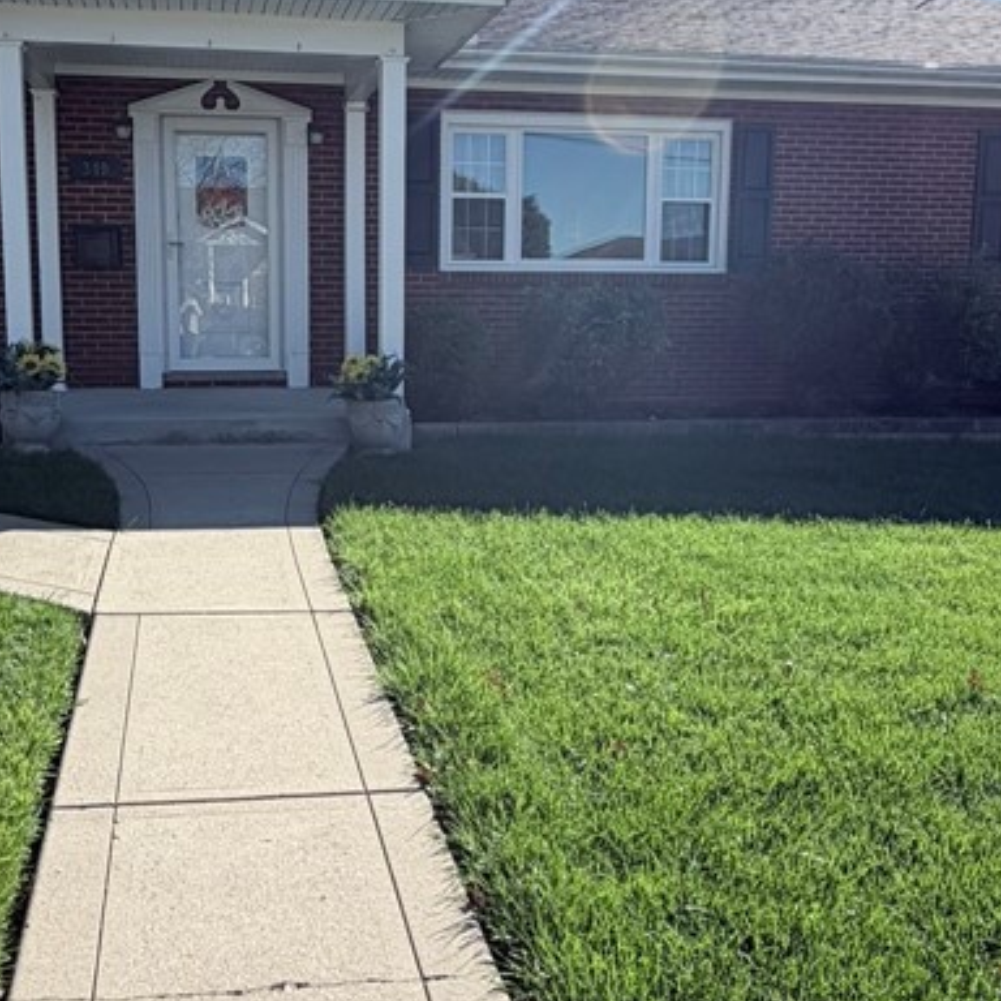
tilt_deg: -8.0
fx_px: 1080
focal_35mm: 33
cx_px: 375
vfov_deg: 49.7
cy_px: 448
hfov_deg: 49.3
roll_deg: -0.8
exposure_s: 1/770
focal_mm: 2.22
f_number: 2.2
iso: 25
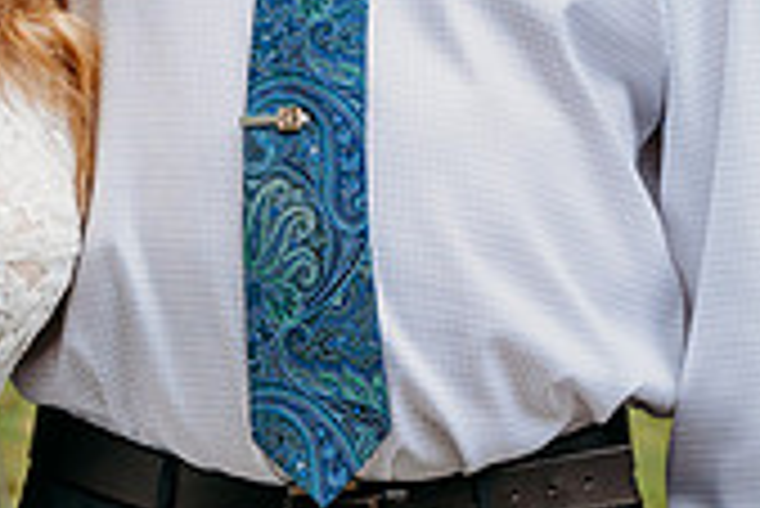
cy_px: -345
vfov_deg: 5.9
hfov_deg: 8.9
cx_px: 49
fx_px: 4881
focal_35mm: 231
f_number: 5
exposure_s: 1/400
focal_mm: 62
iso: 200
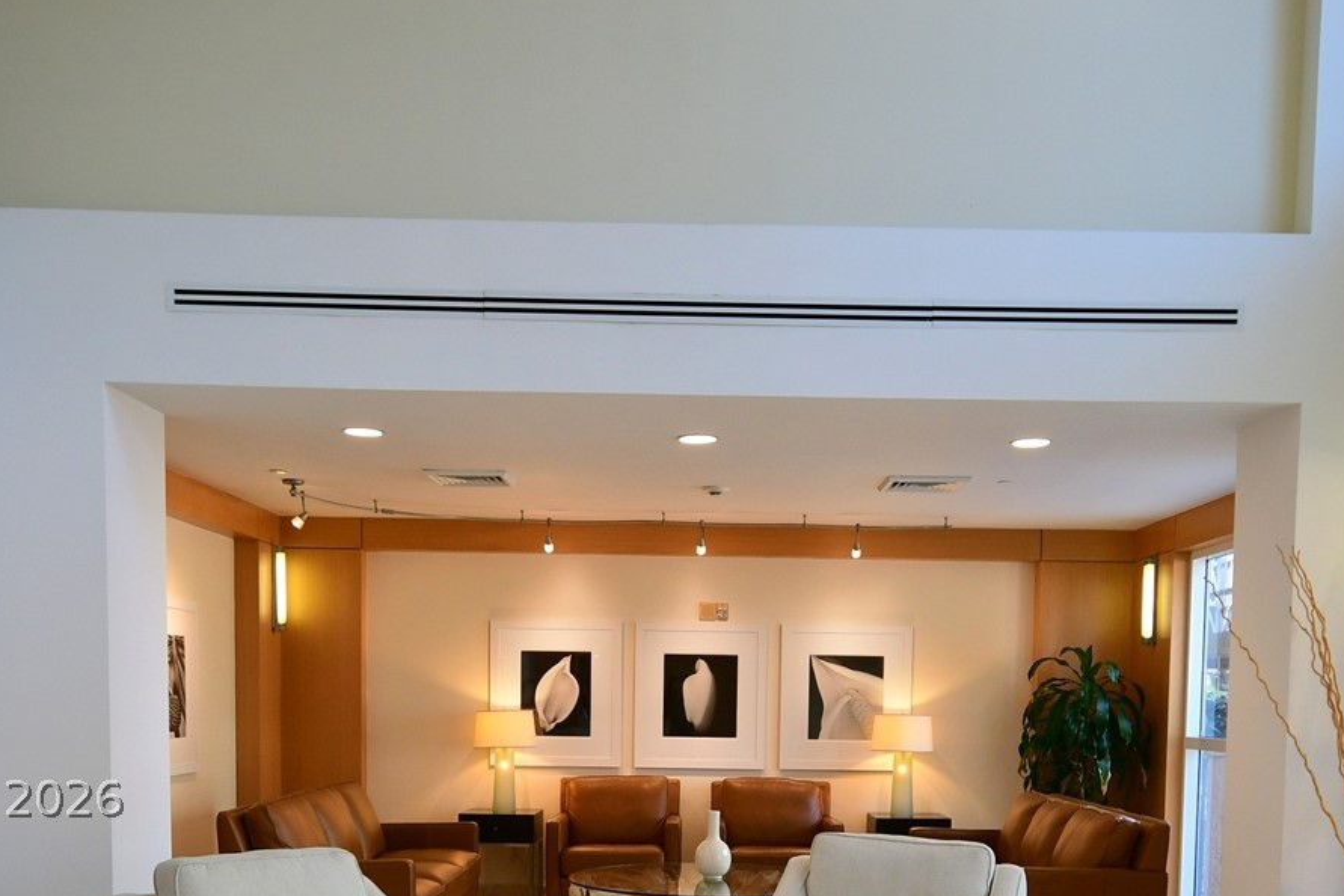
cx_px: 716
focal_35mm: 40
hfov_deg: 48.4
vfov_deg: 31.9
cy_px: 796
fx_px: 1493
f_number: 4.8
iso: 320
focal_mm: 14
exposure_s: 1/40
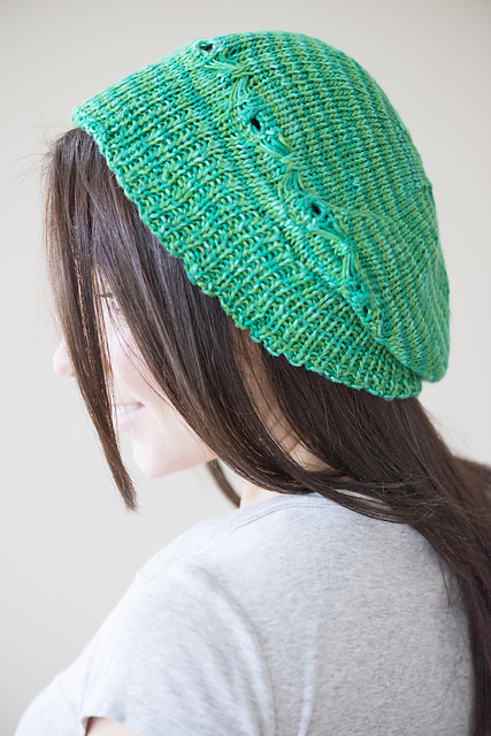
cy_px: 368
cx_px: 246
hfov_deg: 13.0
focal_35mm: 105
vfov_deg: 19.5
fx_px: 2147
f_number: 3
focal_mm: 105
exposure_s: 1/125
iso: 2000
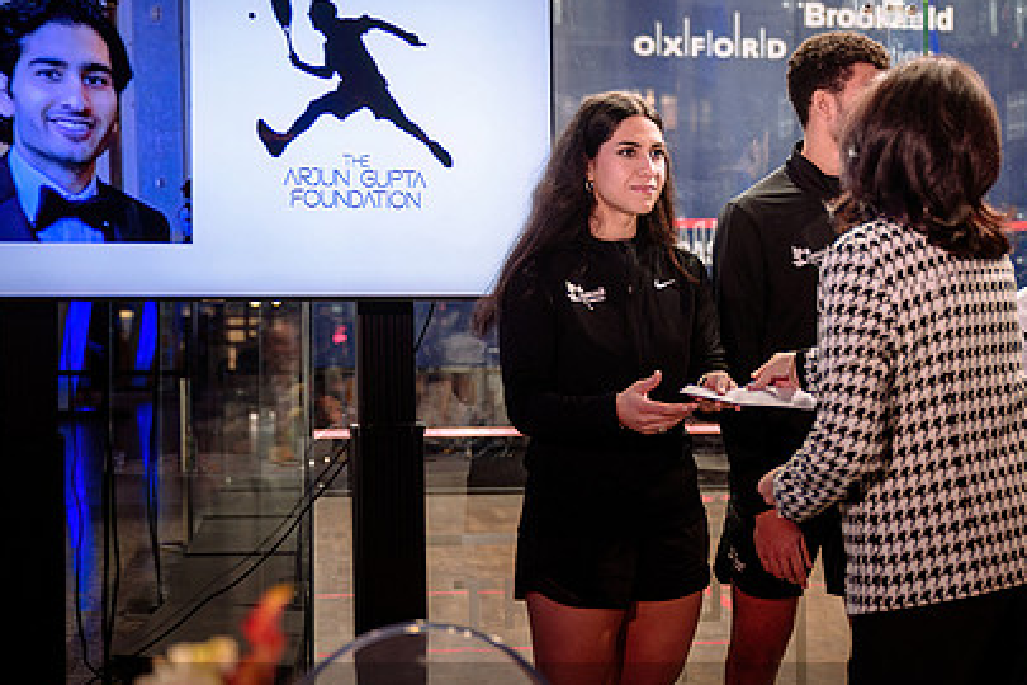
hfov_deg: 24.8
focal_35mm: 81
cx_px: 757
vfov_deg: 16.9
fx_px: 2311
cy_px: 324
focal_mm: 49
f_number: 2.8
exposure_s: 1/160
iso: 800
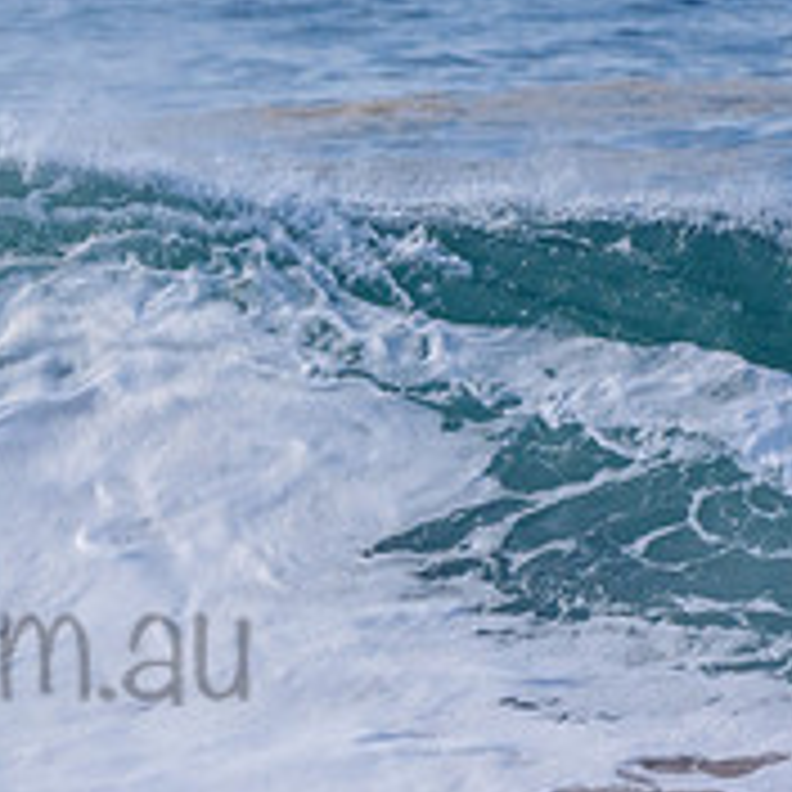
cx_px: -225
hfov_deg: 0.8
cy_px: 596
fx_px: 54411
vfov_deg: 0.8
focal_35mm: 2102
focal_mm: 500
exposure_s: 1/2000
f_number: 5.6
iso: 320
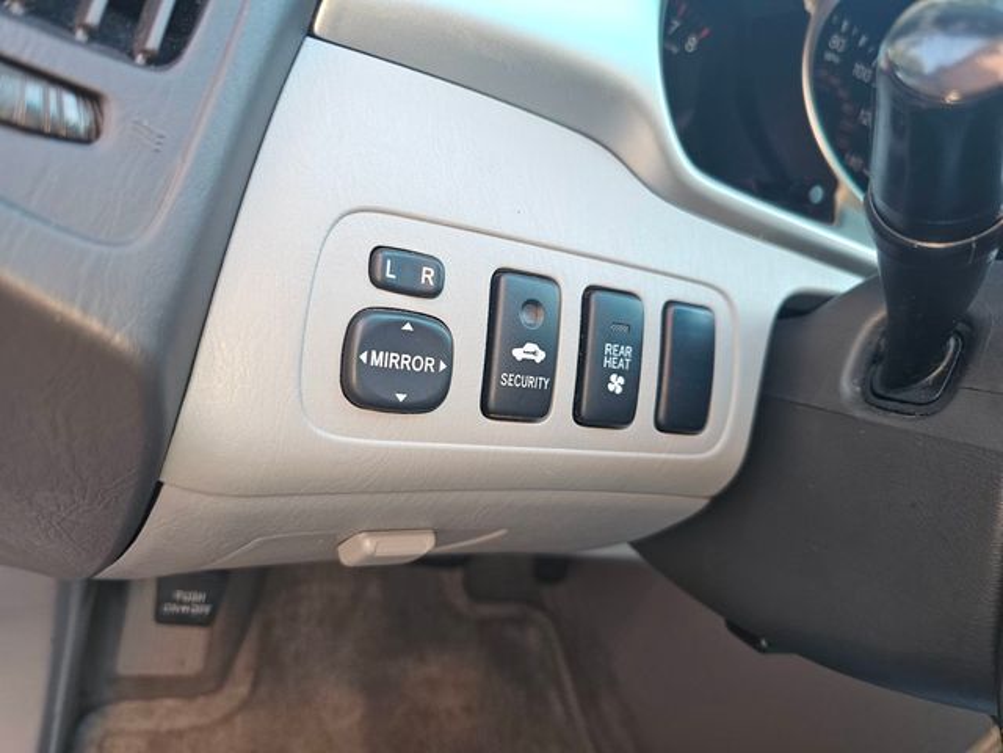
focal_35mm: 23
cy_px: 376
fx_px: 666
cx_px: 502
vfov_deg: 58.9
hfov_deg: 73.9
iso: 125
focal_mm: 6.3
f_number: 1.7
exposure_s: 1/60
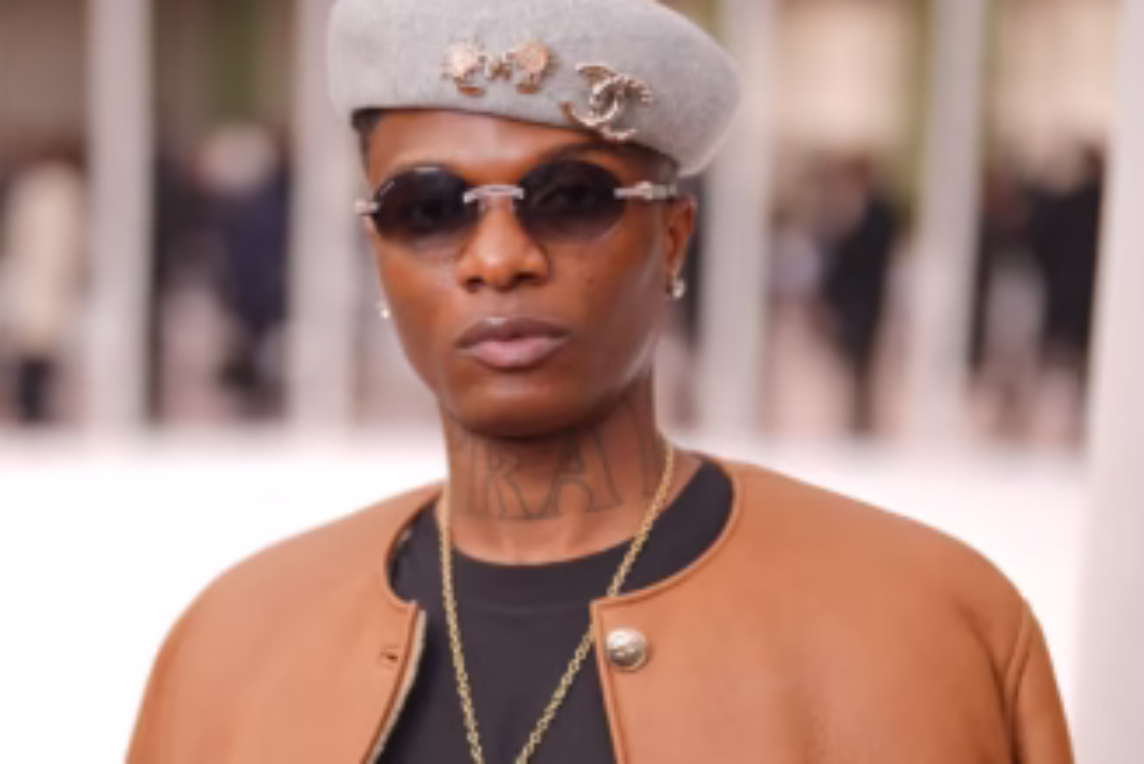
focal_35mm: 64
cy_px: 415
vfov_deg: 21.3
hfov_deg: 31.4
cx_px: 527
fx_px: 2035
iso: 64
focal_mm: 50
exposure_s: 1/200
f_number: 1.4
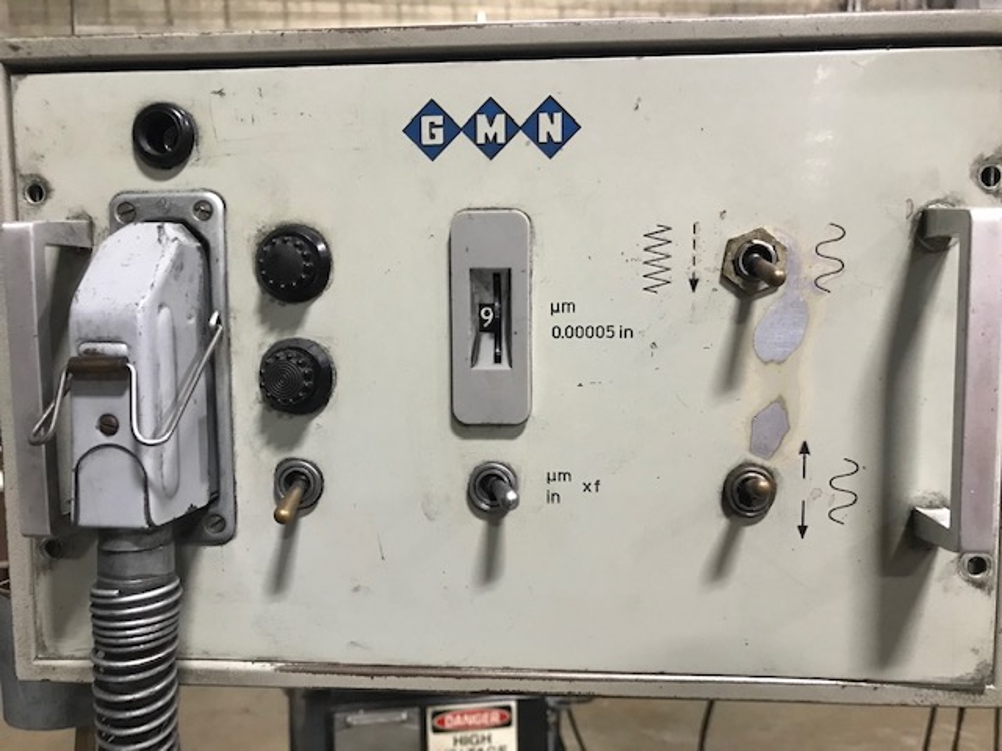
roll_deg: +1.3
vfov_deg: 49.7
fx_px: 810
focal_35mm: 28
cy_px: 376
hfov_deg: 63.4
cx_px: 501
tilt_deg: -4.1
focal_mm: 3.99
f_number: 1.8
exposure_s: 1/15
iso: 100
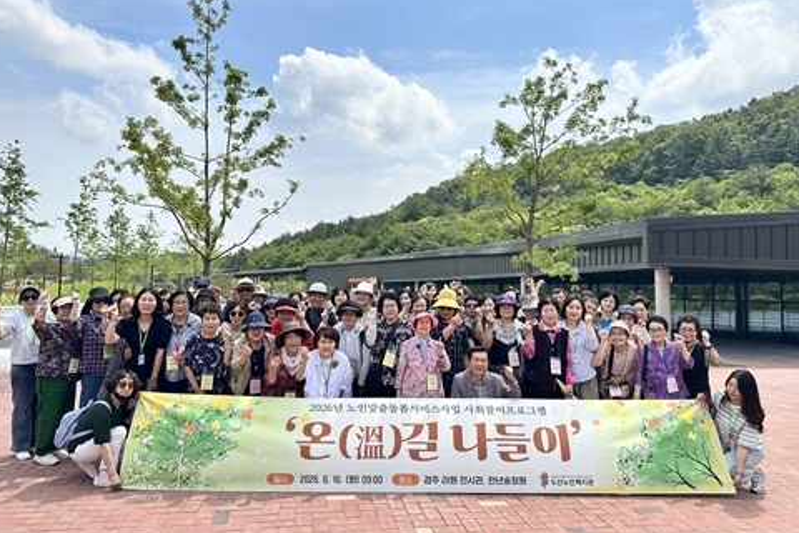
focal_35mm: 26
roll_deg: -1.7
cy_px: 252
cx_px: 390
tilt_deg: +4.6
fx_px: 577
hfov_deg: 69.4
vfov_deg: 49.5
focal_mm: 6.86
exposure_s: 1/6211
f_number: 1.78
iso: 80
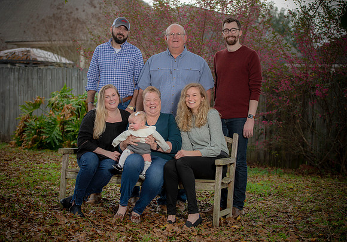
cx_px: 164
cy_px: 121
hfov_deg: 27.3
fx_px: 713
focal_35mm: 73
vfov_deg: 19.3
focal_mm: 70
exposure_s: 1/200
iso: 160
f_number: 3.5
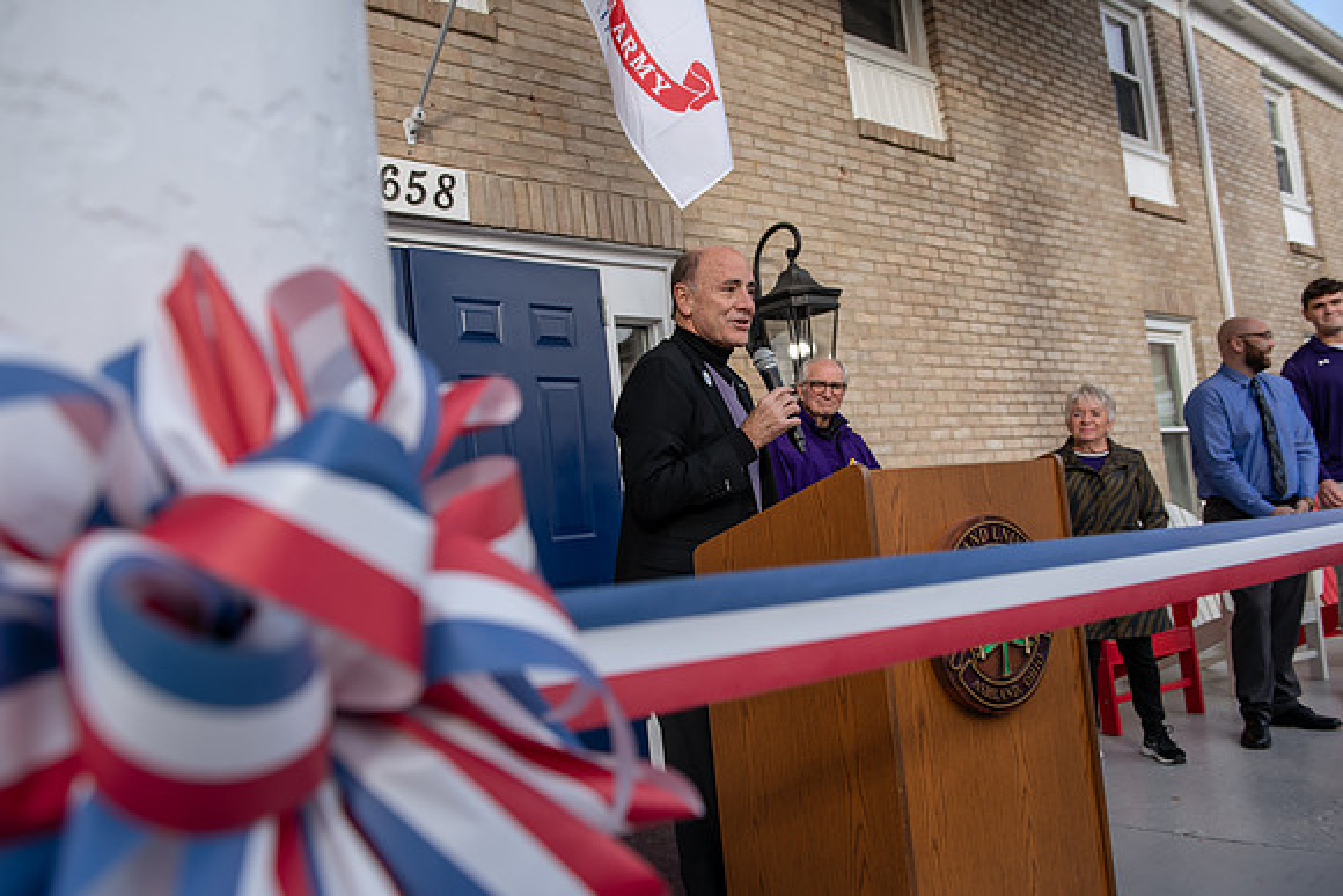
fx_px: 1157
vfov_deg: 42.3
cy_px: 448
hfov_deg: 60.3
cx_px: 672
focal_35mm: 31
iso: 125
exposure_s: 1/320
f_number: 4
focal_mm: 31
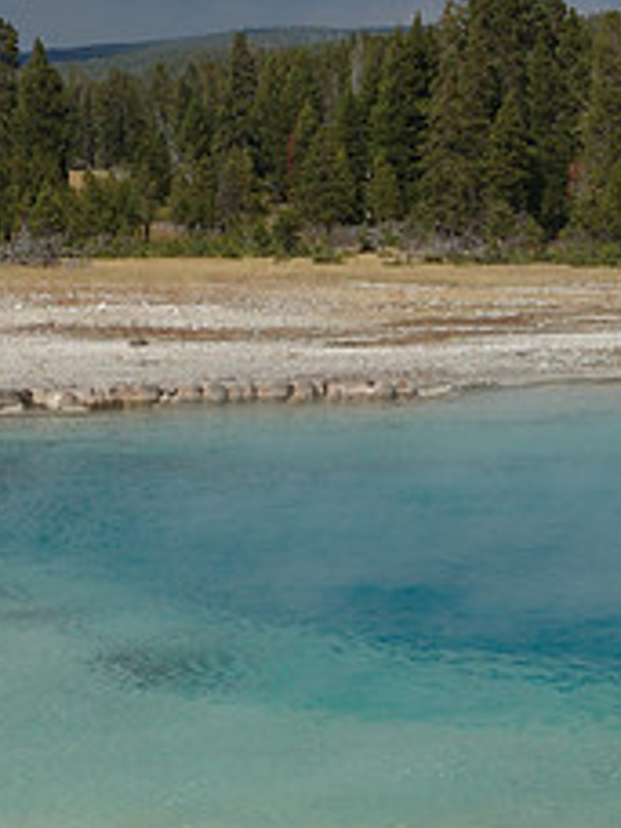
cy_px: 552
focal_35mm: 169
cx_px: 563
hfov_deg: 8.8
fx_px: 4042
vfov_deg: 11.7
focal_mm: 46
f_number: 8
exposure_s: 1/250
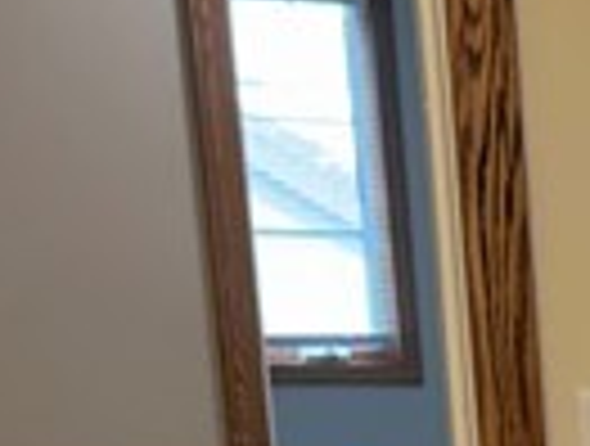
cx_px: 1856
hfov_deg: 8.5
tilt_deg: -13.2
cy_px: 1009
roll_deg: -1.0
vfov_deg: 7.5
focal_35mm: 187
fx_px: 3196
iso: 125
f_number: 1.78
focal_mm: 6.76
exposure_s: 1/120
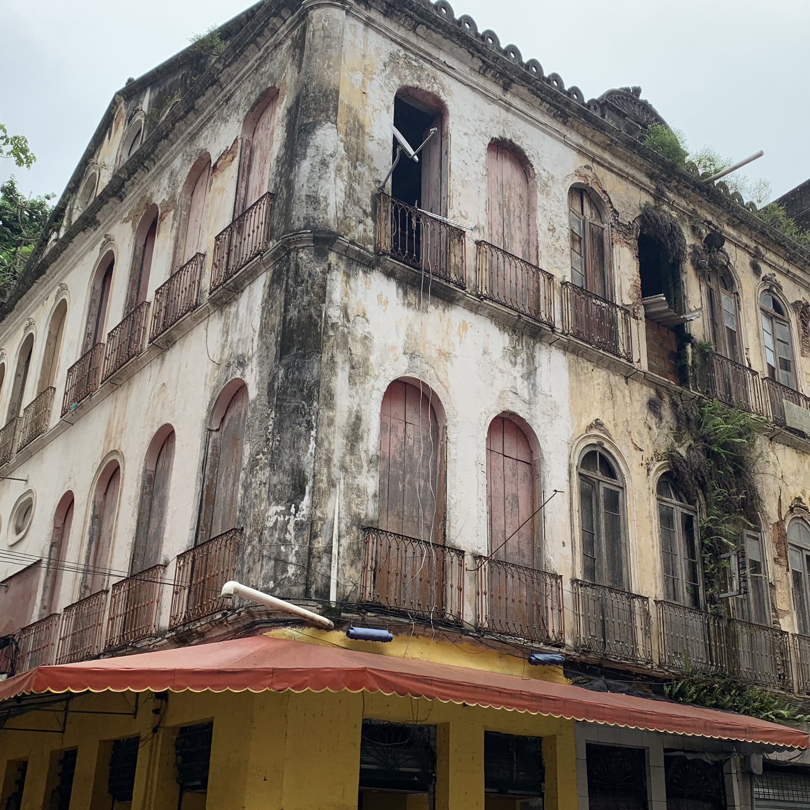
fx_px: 1006
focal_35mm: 38
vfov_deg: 43.8
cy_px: 421
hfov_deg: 43.6
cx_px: 484
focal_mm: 4.25
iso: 25
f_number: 1.8
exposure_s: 1/321
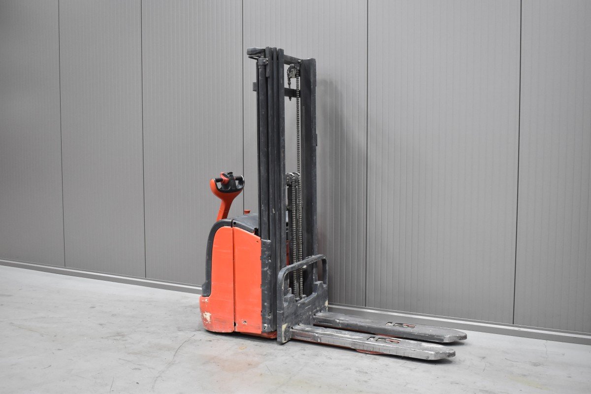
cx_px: 296
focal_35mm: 36
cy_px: 197
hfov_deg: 53.1
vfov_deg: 36.9
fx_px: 591
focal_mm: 24
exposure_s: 1/50
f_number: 5
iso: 1600
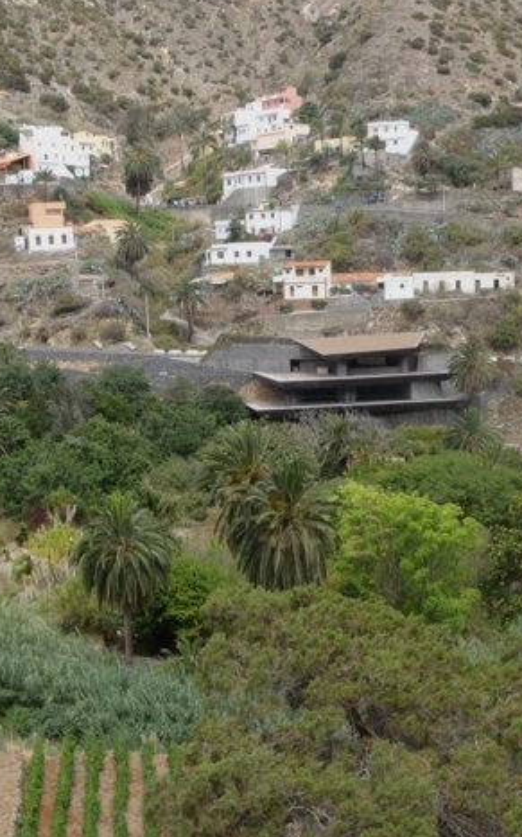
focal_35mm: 44
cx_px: 188
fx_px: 1002
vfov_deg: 45.3
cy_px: 399
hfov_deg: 29.1
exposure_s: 1/400
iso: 64
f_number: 3.5
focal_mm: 5
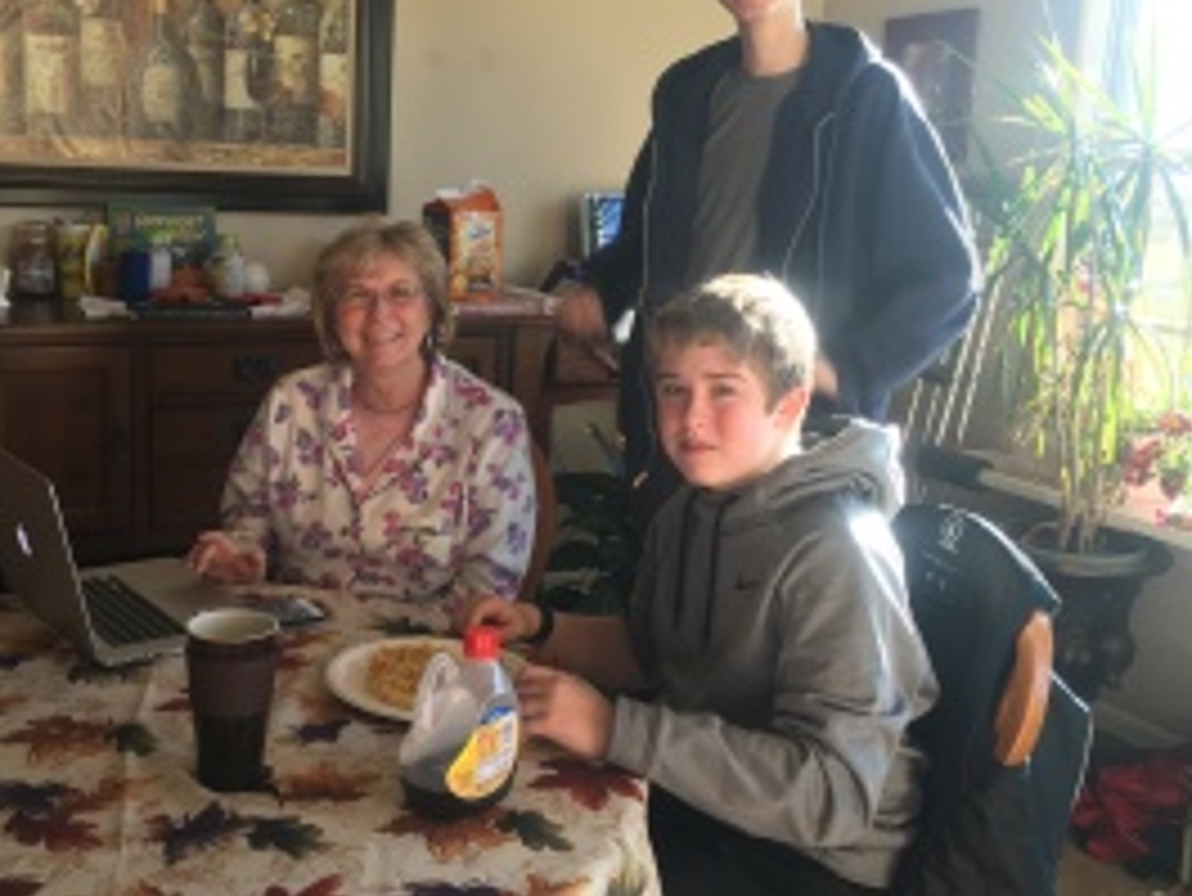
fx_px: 1378
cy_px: 396
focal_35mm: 40
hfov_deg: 46.4
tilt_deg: -10.0
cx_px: 454
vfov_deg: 35.9
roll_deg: -1.7
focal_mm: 4.15
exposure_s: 1/40
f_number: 2.2
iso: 32
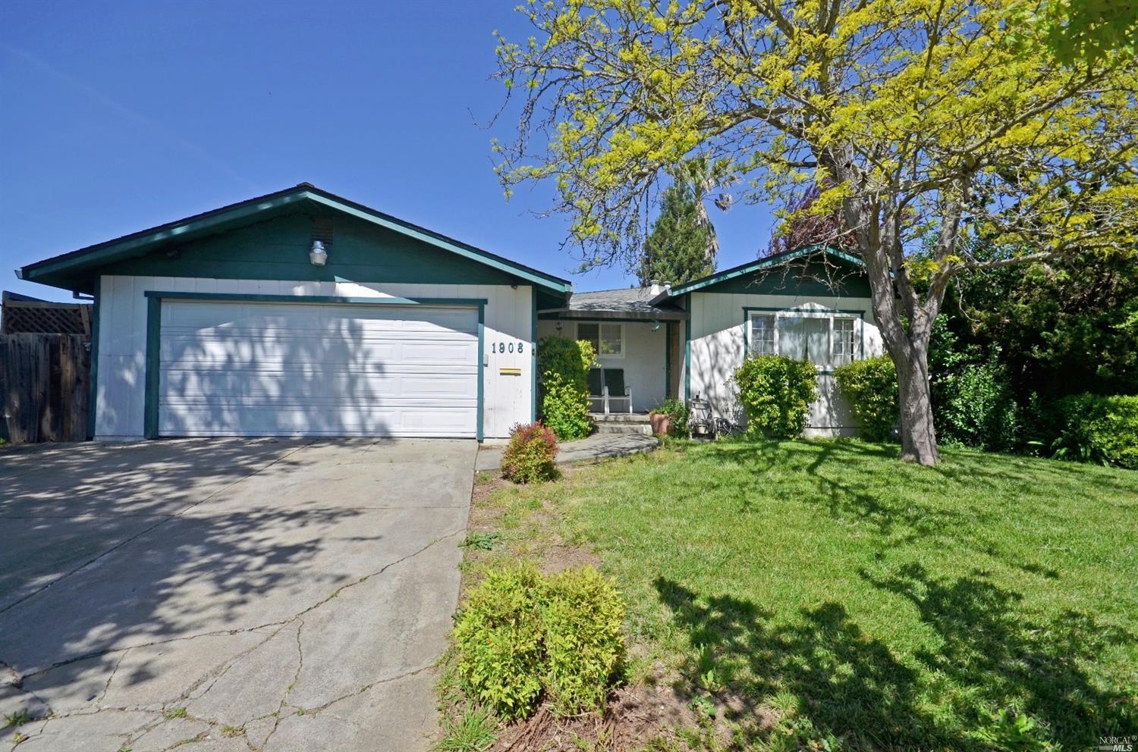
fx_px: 473
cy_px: 376
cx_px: 569
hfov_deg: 100.5
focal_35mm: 15
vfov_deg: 77.0
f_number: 8
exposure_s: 1/250
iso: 100
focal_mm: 10
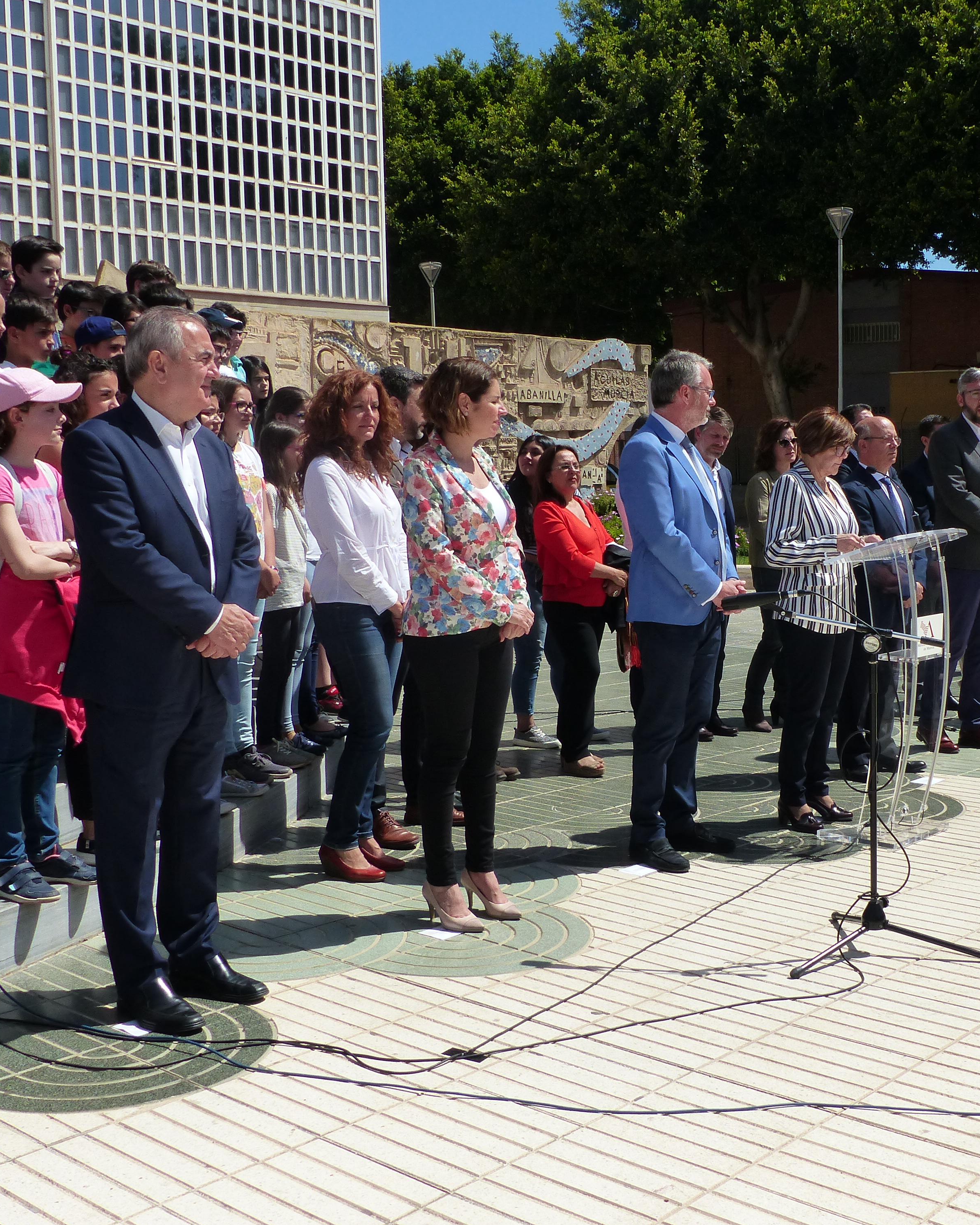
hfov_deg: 34.4
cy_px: 612
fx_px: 1559
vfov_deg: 42.9
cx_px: 702
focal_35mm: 43
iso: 160
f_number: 4
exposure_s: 1/1600
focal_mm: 5.9
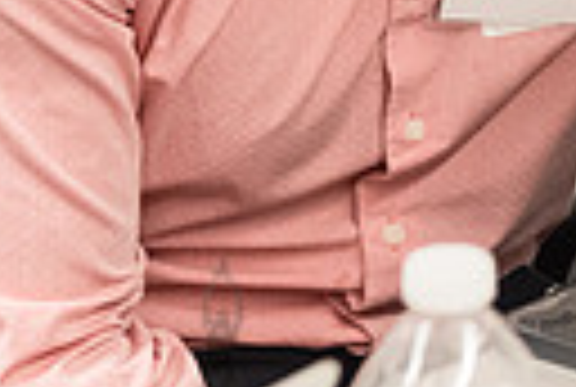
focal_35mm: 231
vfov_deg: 5.9
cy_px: -285
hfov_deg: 8.7
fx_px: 3705
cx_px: 876
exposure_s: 1/250
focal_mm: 44
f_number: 4
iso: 2500
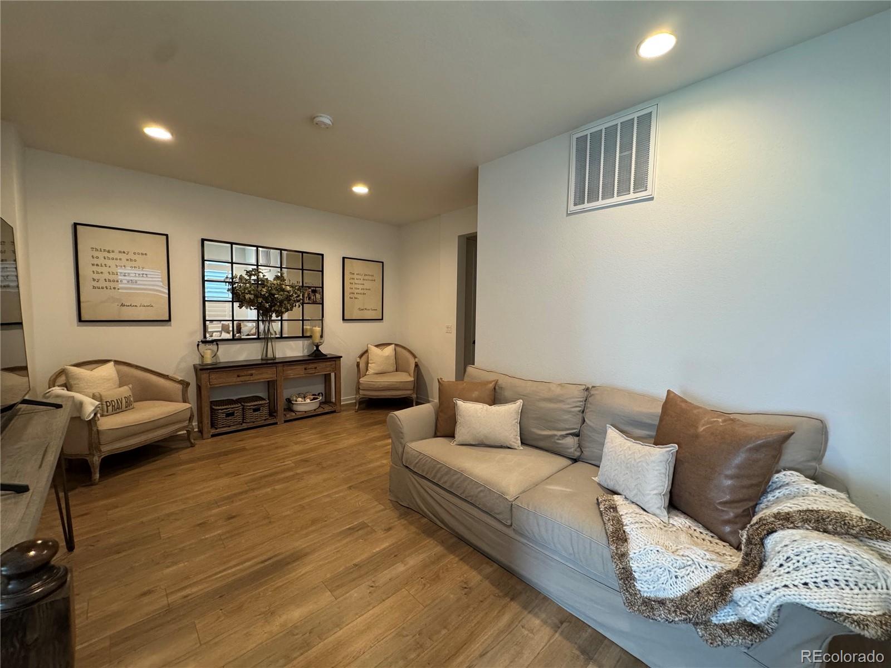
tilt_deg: -3.7
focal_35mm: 14
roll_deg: -1.0
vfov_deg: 85.7
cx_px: 446
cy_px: 334
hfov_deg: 102.1
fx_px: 360
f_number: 2.2
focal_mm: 2.22
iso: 320
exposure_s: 1/60
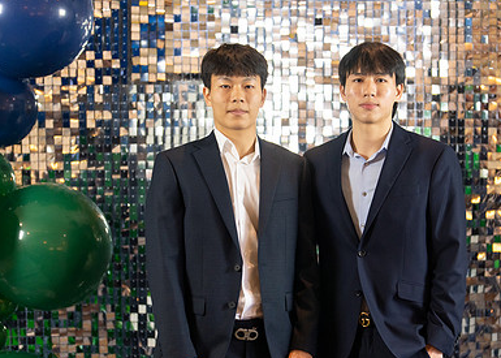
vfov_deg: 18.1
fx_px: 1124
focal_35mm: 79
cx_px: 301
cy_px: 206
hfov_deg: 25.1
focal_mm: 50
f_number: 1.2
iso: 800
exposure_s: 1/320
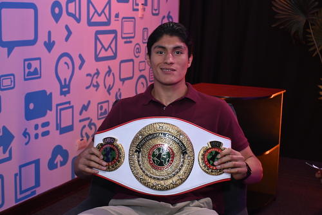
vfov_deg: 22.7
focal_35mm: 60
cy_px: 108
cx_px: 161
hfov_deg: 33.4
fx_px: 537
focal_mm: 40
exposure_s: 1/125
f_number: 4.5
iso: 1250
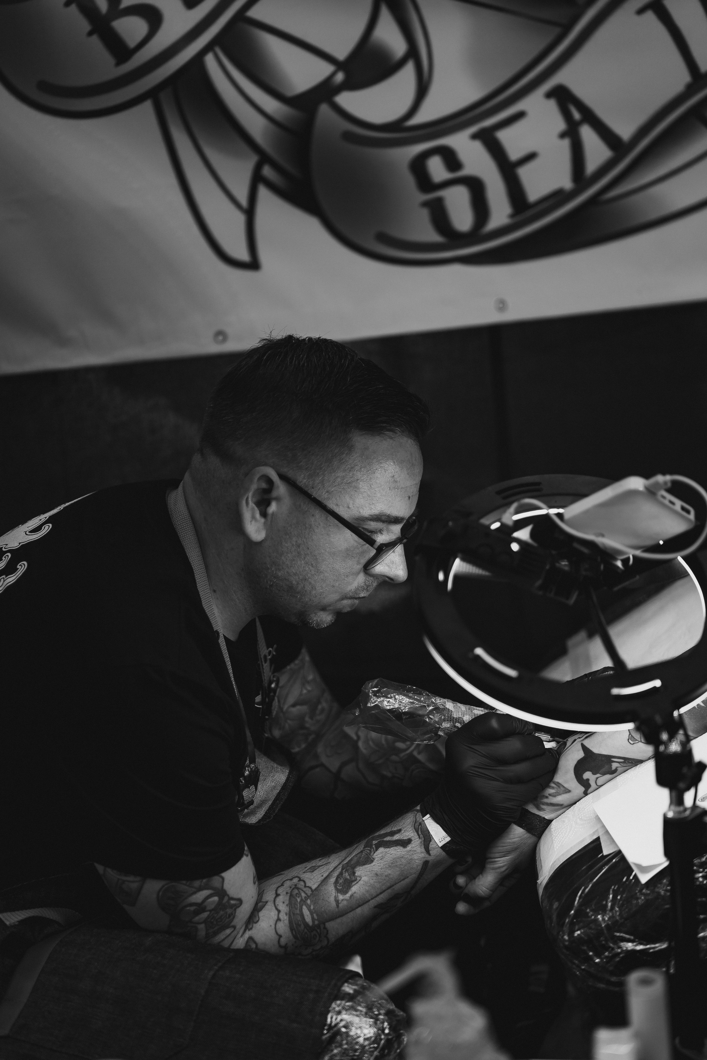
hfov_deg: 29.9
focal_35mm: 45
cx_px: 354
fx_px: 1326
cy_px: 530
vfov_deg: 43.6
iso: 160
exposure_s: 1/60
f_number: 1.8
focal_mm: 45
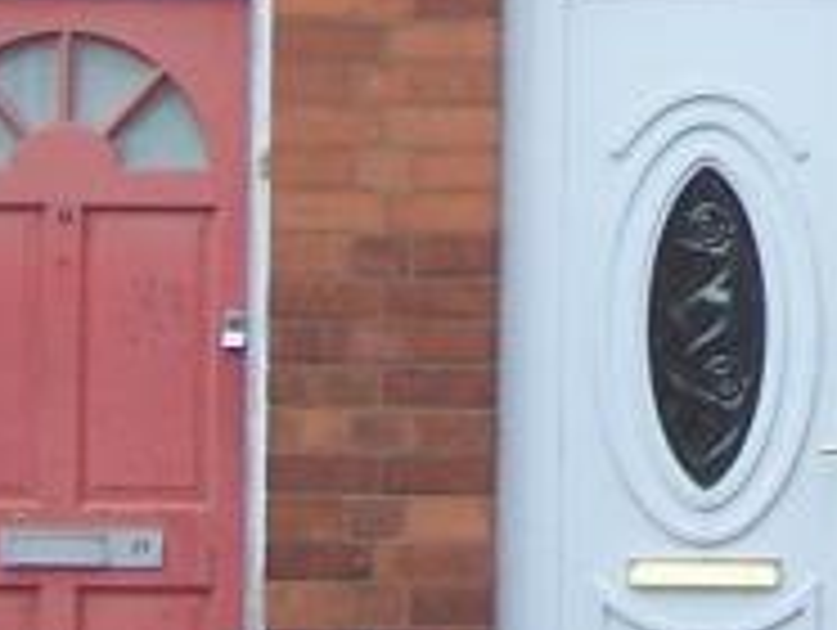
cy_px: -454
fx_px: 5060
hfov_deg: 9.3
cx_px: 1026
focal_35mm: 209
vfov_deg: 7.0
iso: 80
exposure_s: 1/160
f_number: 2.8
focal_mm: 6.3
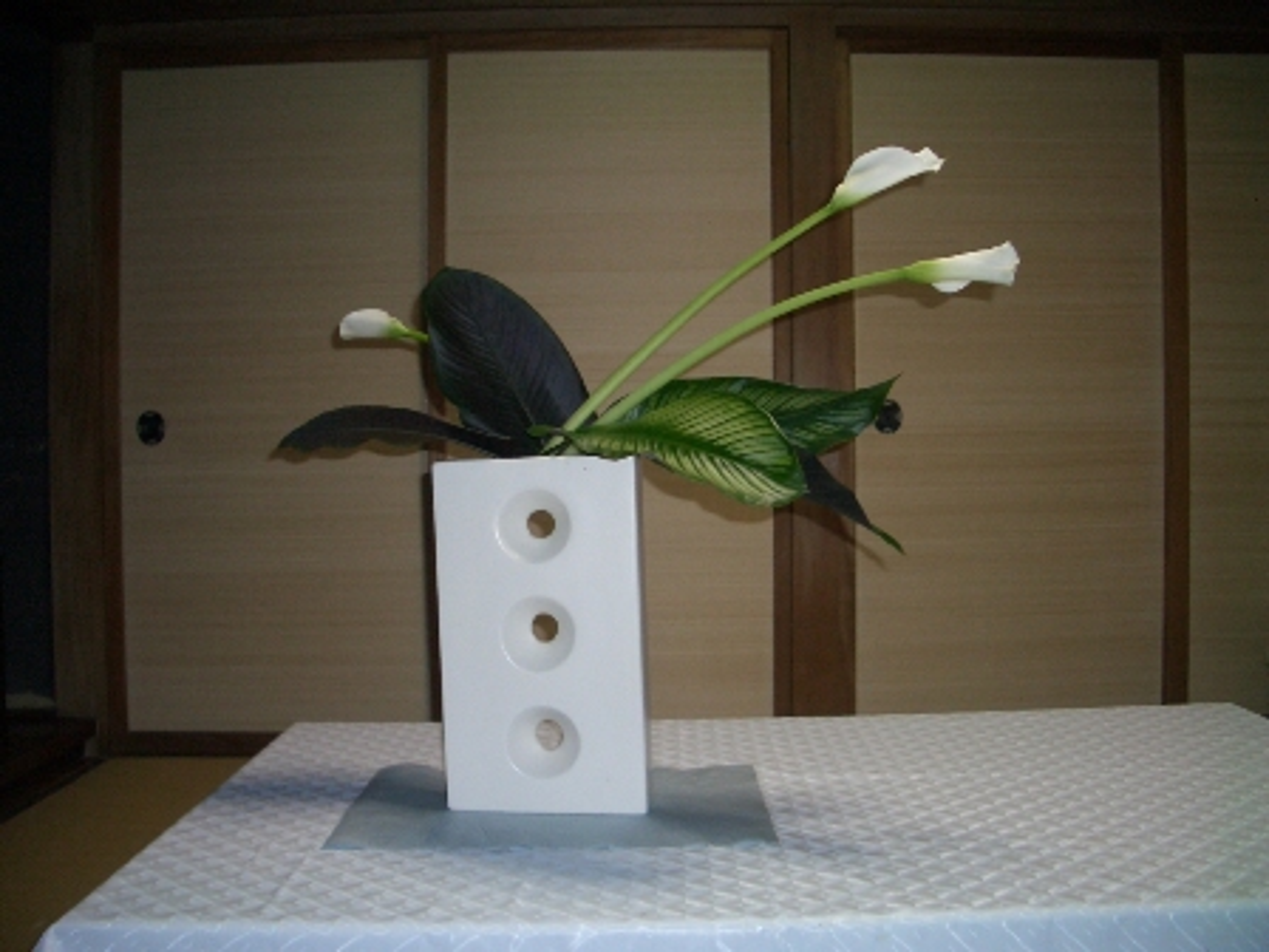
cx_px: 634
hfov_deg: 52.6
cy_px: 476
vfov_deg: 40.7
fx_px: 1283
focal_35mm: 35
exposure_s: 1/60
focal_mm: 5.8
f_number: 2.6
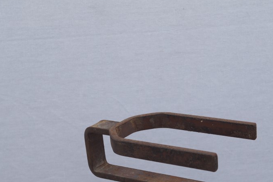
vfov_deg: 17.6
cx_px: 165
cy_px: 143
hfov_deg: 26.3
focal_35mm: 77
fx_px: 584
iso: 100
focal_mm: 30
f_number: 5
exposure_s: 1/250
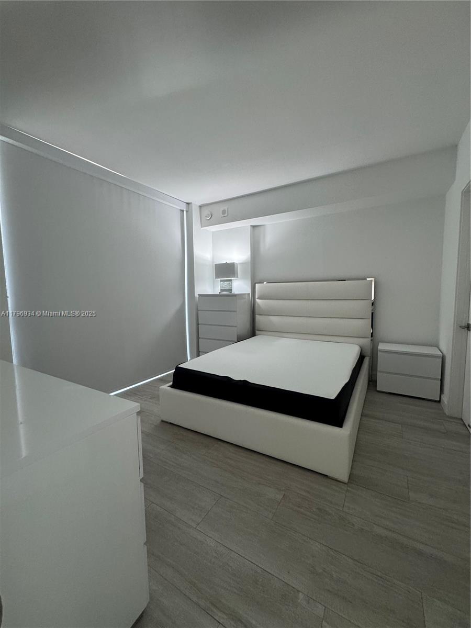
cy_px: 314
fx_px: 254
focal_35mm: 14
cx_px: 236
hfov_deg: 85.7
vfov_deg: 102.1
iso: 250
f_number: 2.2
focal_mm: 2.22
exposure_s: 1/60
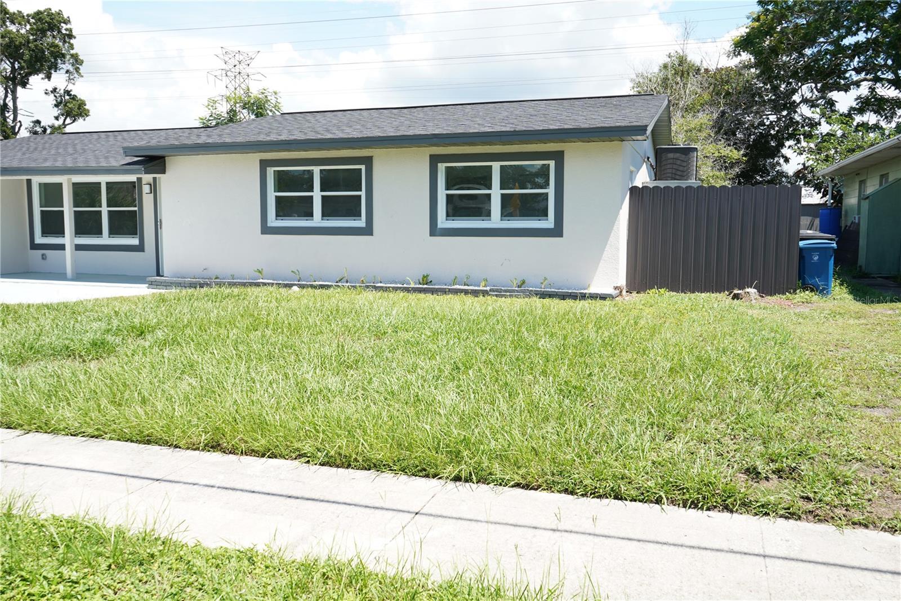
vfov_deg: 44.9
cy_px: 300
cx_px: 450
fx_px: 726
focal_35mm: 29
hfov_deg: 63.7
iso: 125
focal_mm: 29
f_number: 7.1
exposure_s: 1/125
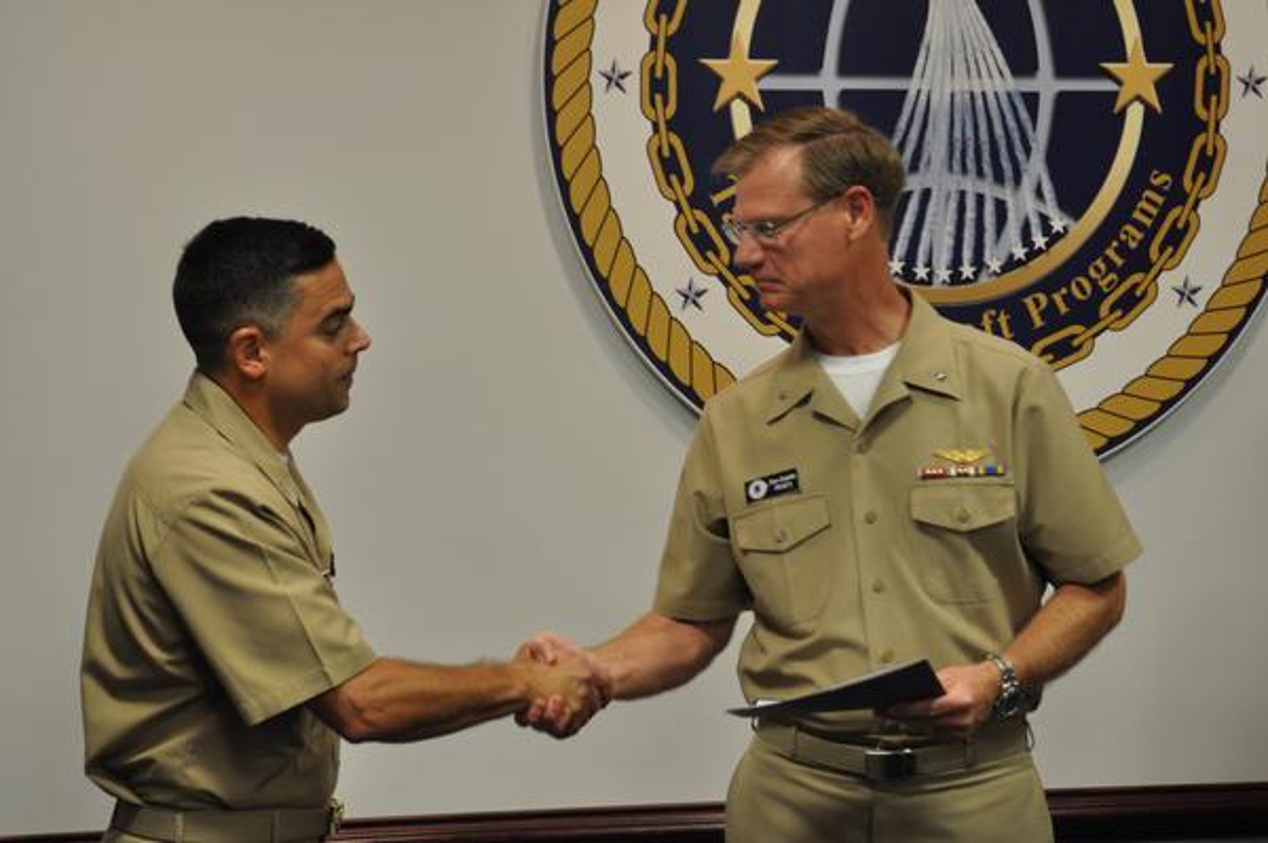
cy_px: 422
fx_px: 3959
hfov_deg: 18.2
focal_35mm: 112
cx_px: 634
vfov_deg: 12.2
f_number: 5.3
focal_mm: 75
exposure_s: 1/60
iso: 720
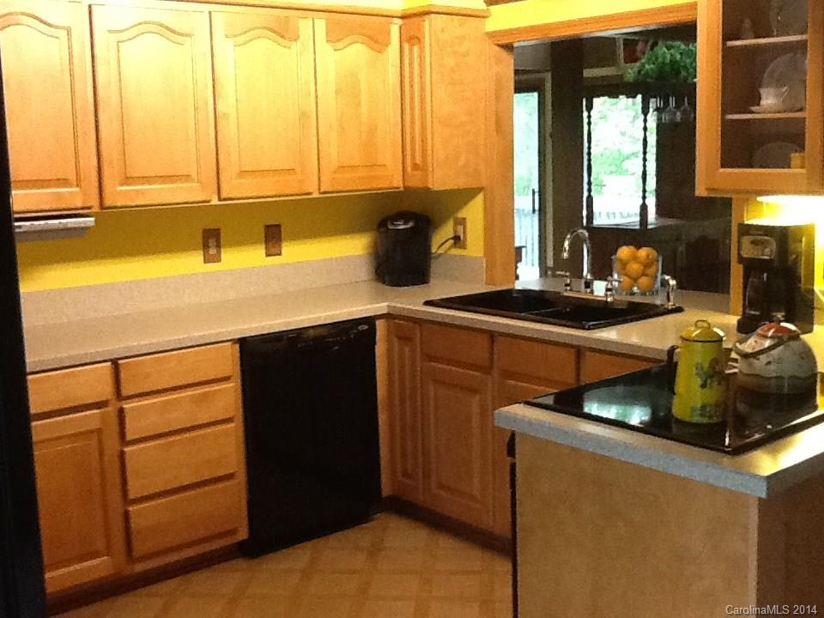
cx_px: 412
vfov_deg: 32.9
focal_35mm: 44
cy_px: 309
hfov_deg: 42.9
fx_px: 1047
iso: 250
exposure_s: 1/30
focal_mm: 2.03
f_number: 2.4
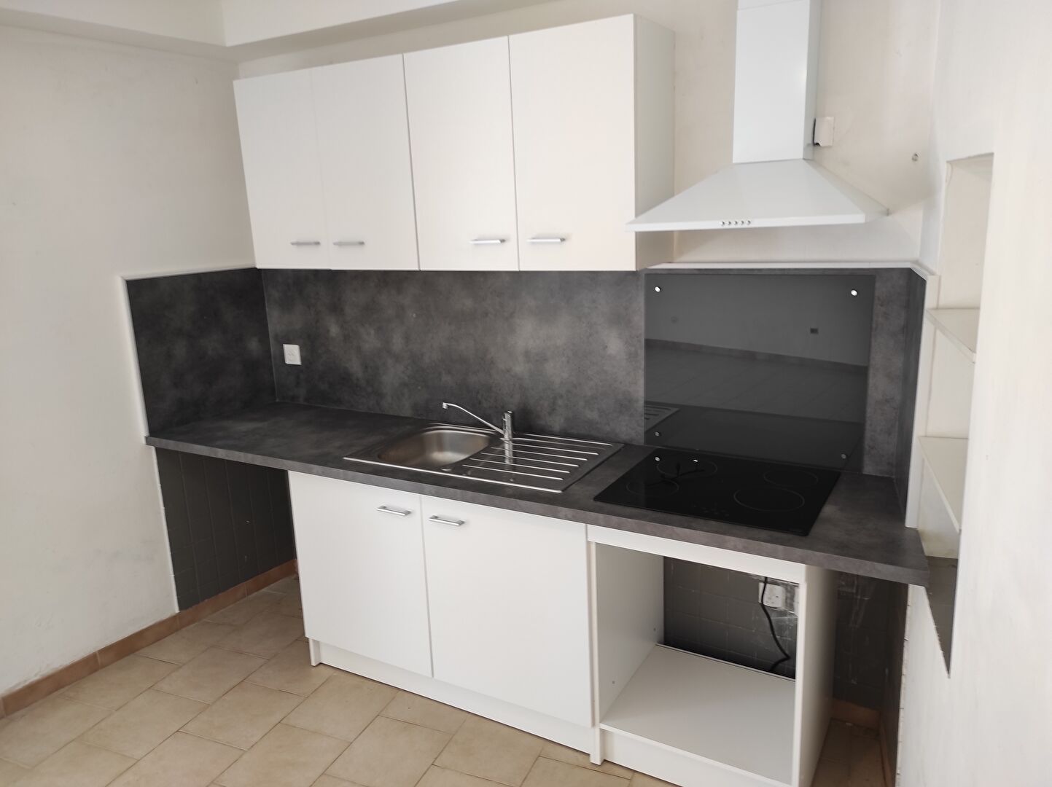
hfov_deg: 69.4
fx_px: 759
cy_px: 394
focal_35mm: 25
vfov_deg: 54.8
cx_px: 526
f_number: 1.89
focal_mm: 5.43
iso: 216
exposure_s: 1/50
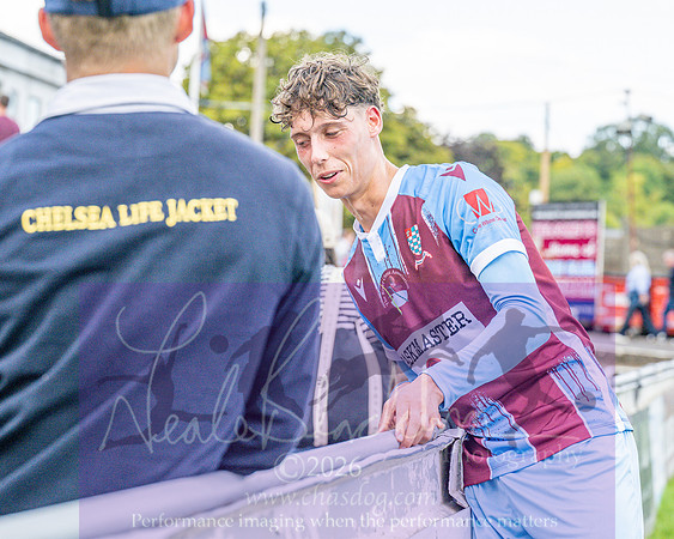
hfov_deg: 18.4
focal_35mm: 104
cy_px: 214
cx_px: 374
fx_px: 2078
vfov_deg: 14.8
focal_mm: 70
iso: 400
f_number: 4
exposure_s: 1/1250
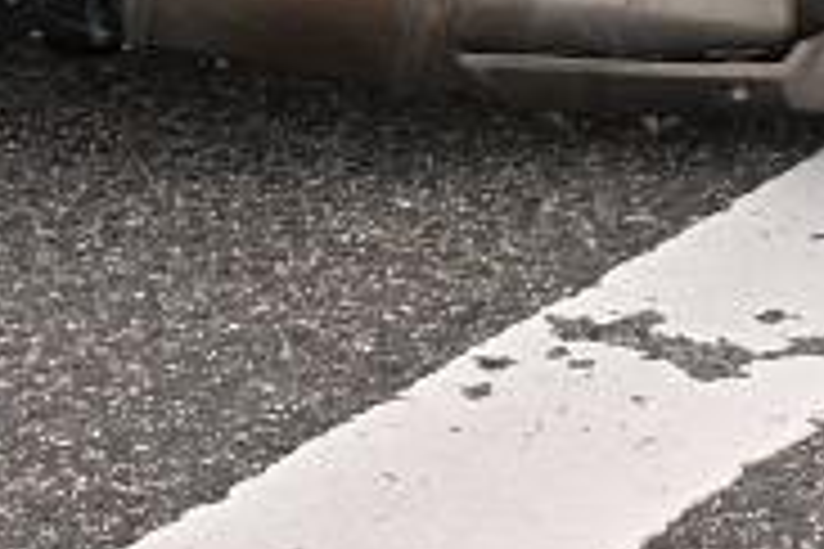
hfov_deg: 8.4
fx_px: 5630
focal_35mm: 246
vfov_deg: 5.5
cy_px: -569
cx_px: 257
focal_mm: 48
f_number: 11
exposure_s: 1/250
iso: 320
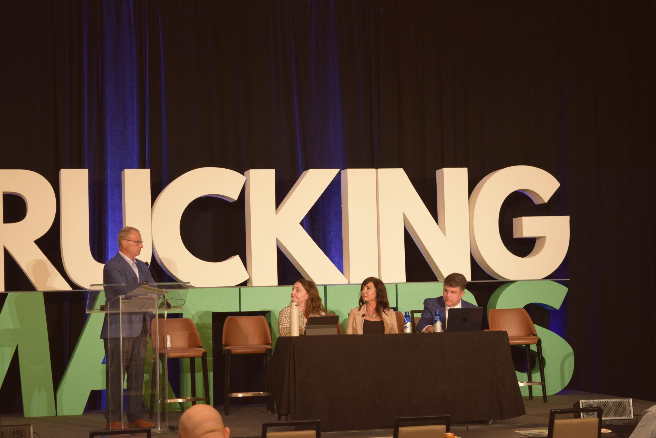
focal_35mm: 78
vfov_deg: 17.5
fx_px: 1421
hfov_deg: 26.0
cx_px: 328
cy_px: 219
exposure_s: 1/30
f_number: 5.6
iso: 900
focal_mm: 52
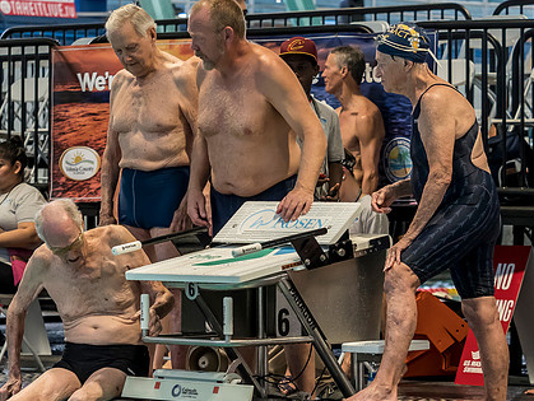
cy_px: 285
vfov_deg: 7.1
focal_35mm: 208
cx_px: 199
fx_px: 3211
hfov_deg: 9.5
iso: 2000
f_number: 2.8
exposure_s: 1/320
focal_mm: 62
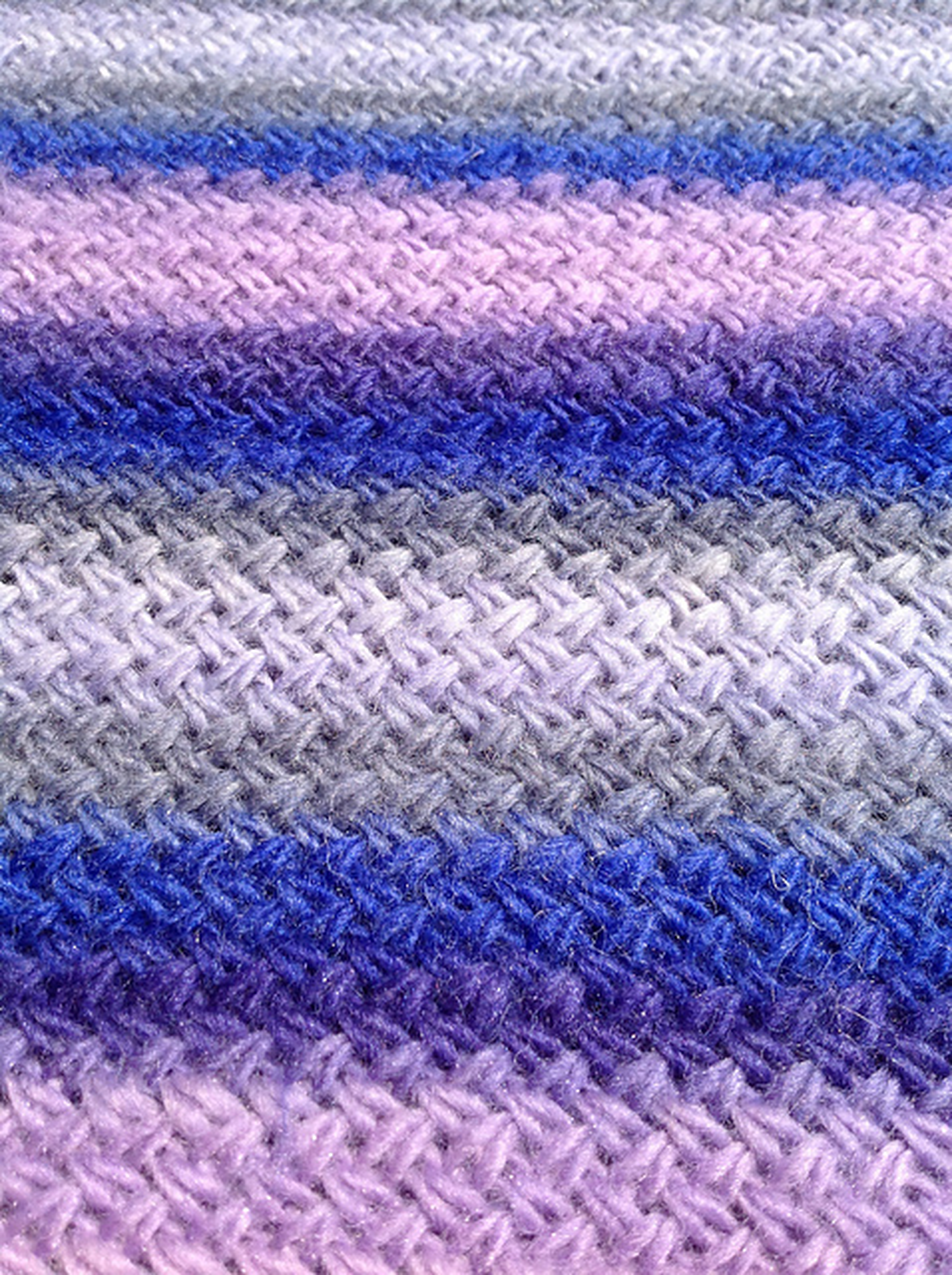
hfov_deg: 40.6
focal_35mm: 35
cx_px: 476
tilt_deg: -57.7
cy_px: 638
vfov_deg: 52.7
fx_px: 1287
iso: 50
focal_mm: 4.28
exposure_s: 1/2747
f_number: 2.4
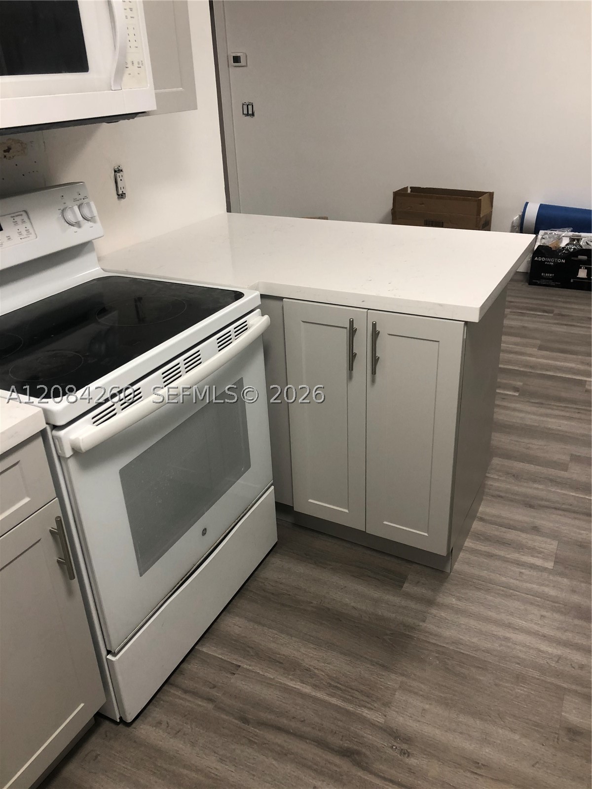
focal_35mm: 28
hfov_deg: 49.7
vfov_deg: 63.4
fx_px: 638
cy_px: 394
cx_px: 296
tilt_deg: -26.9
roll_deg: +1.9
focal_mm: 3.99
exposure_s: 1/24
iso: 40
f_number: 1.8
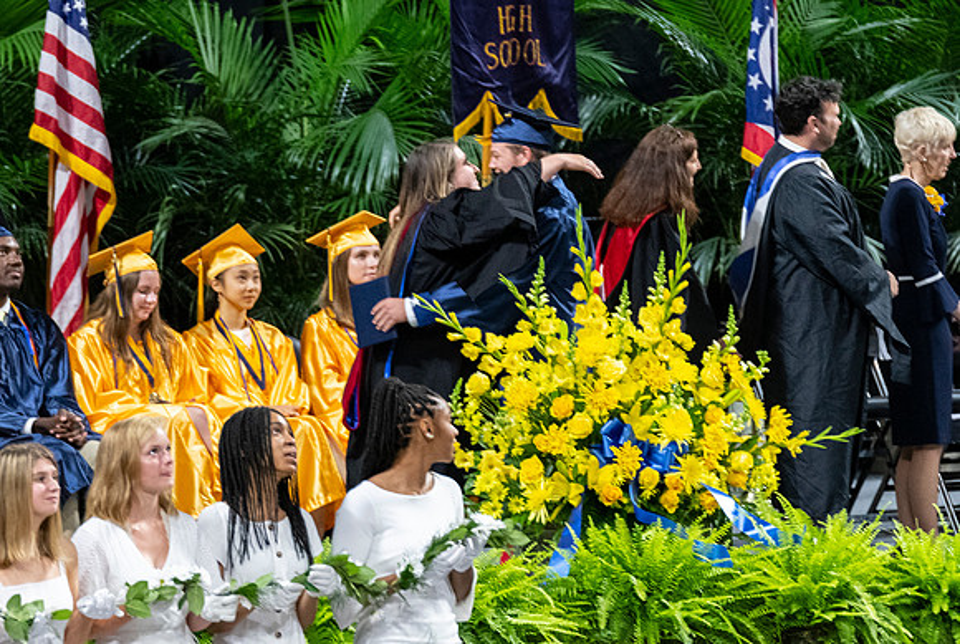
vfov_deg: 3.4
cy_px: 383
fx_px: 10792
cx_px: 581
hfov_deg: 5.1
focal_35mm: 404
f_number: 4
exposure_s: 1/200
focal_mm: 200
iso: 2000
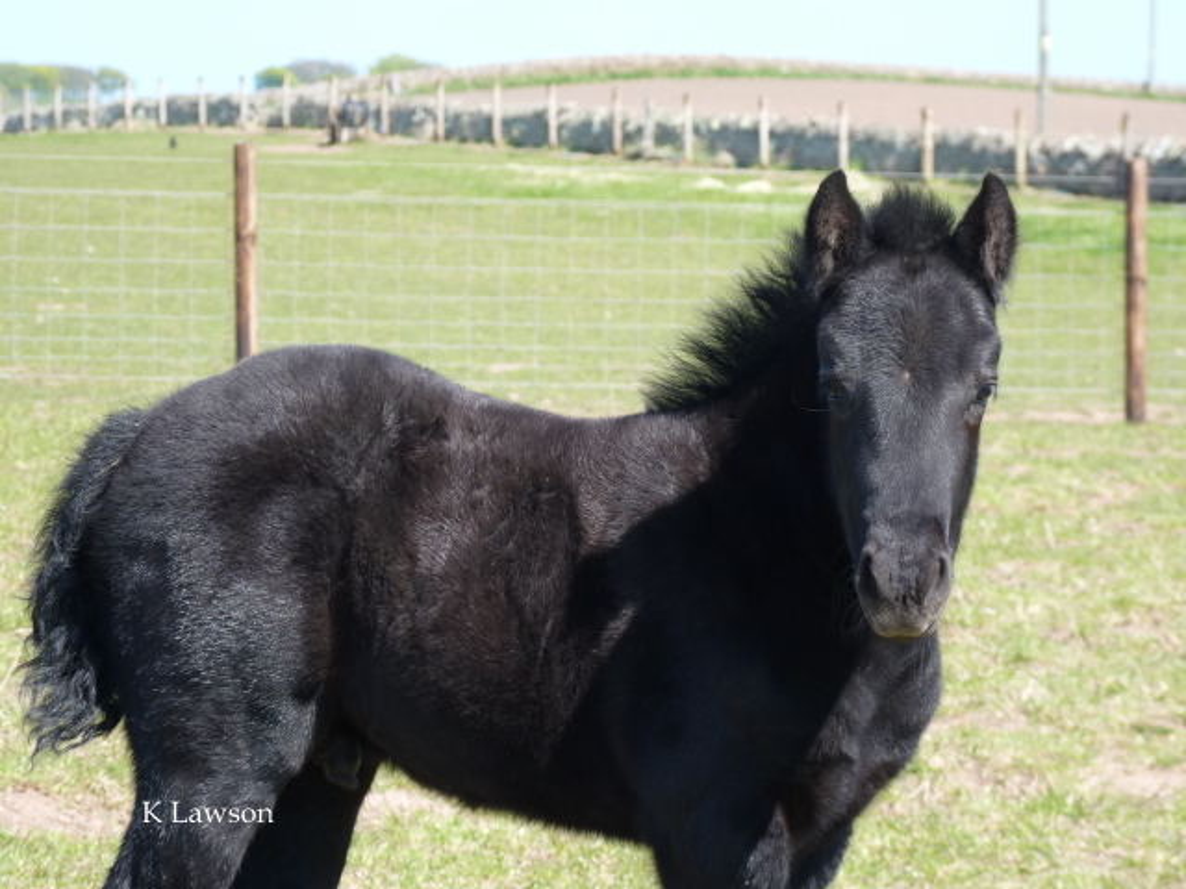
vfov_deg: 8.1
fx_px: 6304
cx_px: 593
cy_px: 444
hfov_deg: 10.7
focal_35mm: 184
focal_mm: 32.7
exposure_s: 1/200
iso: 80
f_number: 4
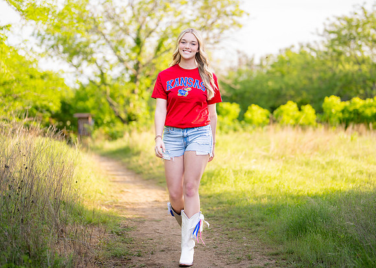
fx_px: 727
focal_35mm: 68
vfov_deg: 20.9
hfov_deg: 29.0
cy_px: 107
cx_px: 188
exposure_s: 1/1600
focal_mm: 50
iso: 200
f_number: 1.2
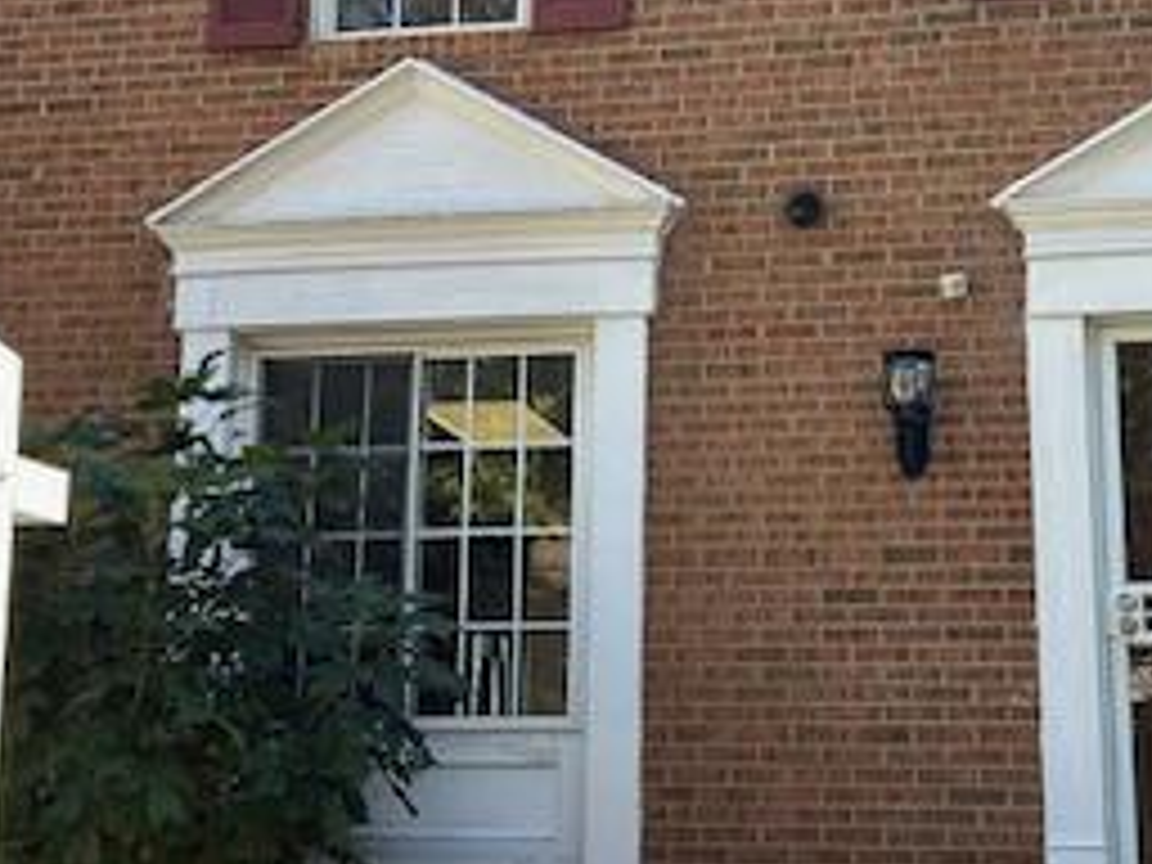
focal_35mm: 65
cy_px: 374
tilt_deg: +12.3
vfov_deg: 22.6
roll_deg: -1.0
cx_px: 670
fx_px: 2163
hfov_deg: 29.8
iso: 50
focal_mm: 5.7
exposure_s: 1/873
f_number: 1.5
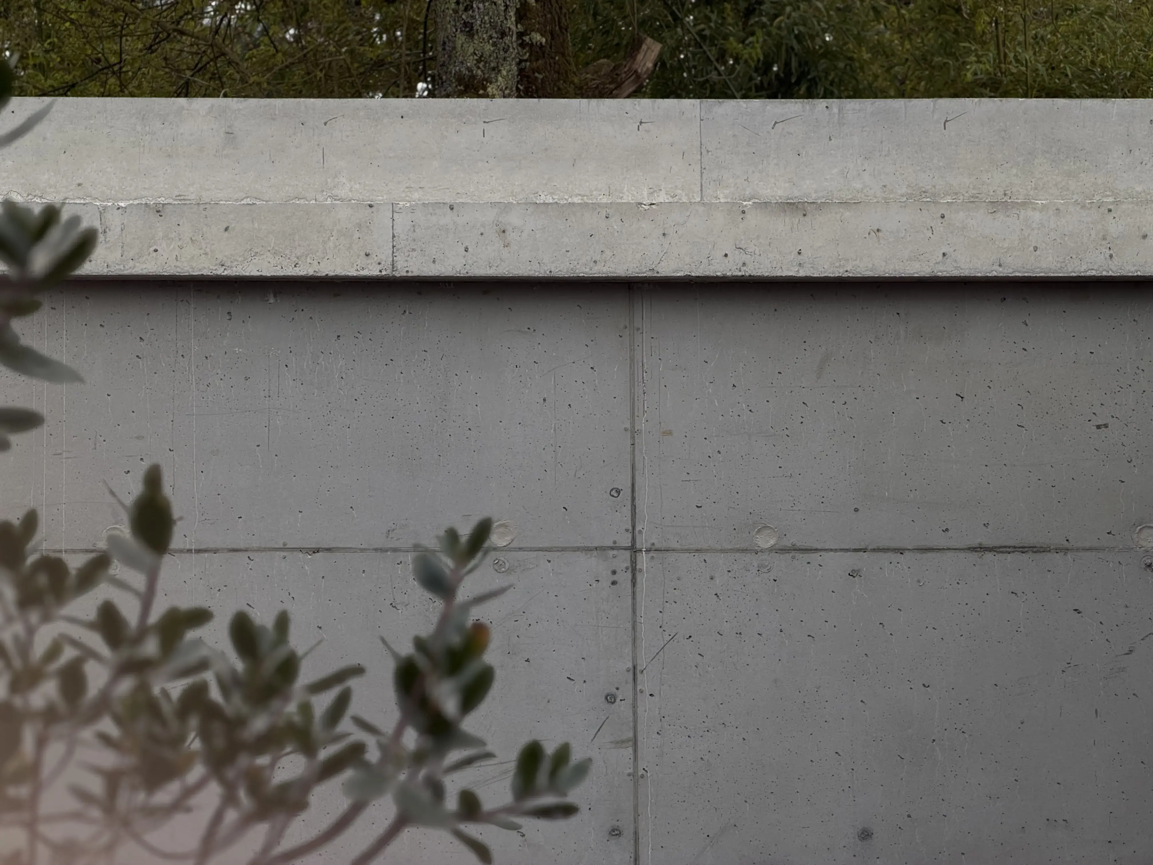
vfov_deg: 14.8
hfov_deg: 19.6
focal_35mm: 100
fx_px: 3331
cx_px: 576
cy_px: 432
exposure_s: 1/286
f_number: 2.8
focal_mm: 16.89
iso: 50
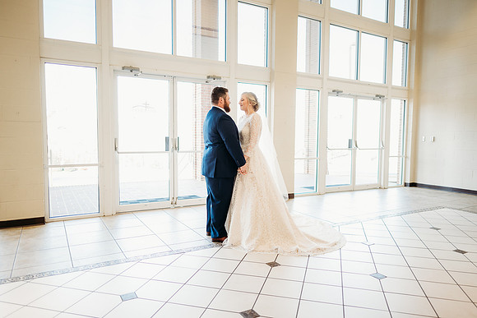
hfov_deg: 71.4
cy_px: 159
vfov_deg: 51.3
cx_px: 244
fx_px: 332
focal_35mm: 25
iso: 400
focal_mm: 24
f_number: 1.8
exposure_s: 1/160
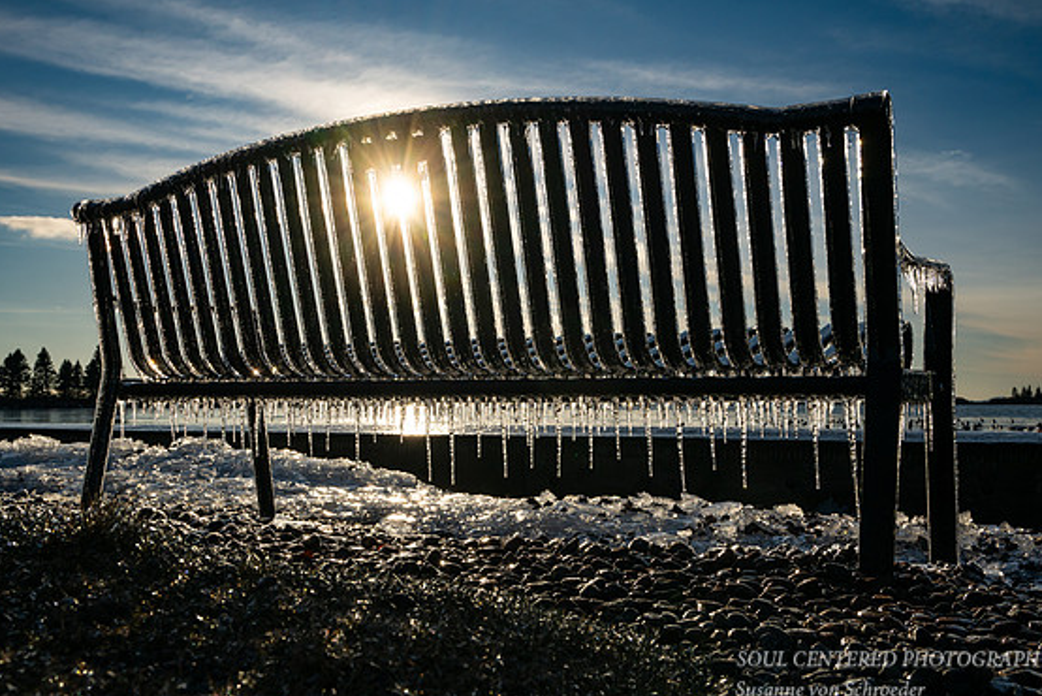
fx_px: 1100
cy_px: 379
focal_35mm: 38
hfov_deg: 50.7
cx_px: 532
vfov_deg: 35.1
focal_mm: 33
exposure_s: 1/640
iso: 200
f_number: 9
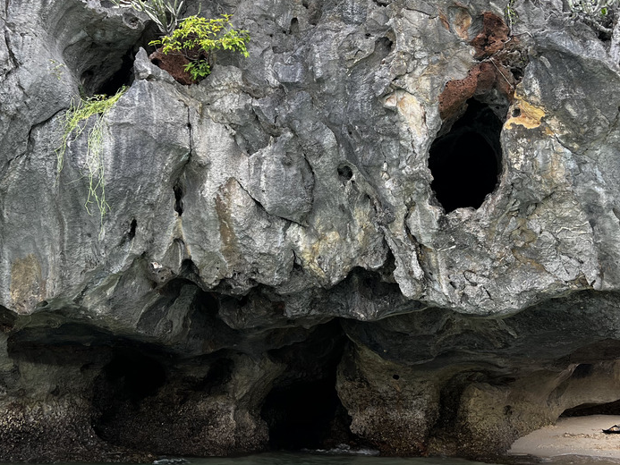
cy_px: 136
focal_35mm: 45
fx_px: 806
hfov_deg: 42.0
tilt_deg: +20.2
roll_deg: +0.0
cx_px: 284
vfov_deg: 31.8
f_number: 1.5
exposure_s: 1/156
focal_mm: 5.7
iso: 40
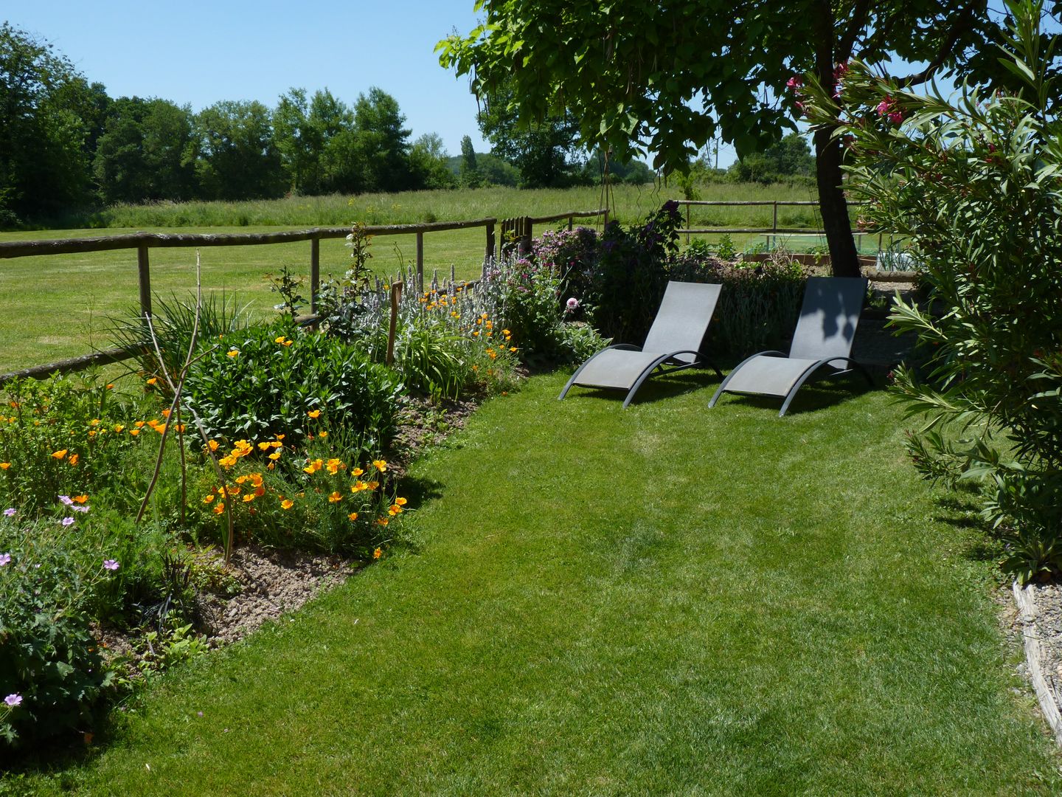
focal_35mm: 36
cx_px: 531
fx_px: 1104
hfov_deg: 51.4
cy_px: 398
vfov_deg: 39.7
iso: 80
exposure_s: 1/1000
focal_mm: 6.4
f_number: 3
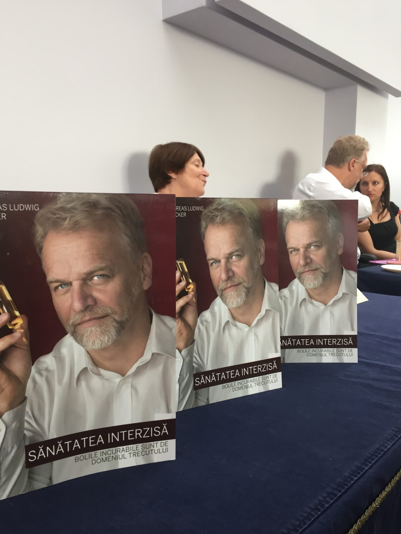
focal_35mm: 30
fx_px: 463
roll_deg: -0.2
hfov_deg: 46.8
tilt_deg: -6.8
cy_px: 274
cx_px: 200
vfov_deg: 60.0
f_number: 2.2
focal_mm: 4.15
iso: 80
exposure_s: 1/33
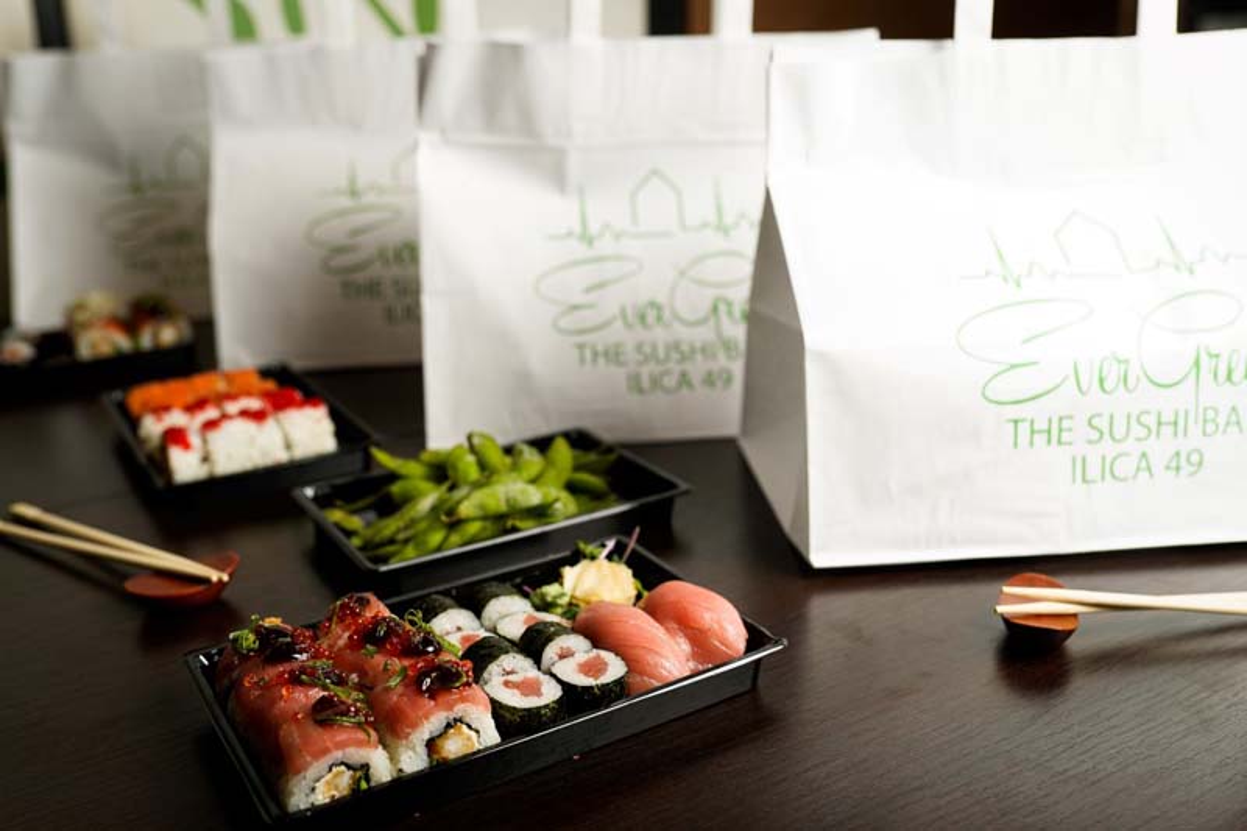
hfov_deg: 54.4
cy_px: 416
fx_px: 1212
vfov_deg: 37.8
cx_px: 624
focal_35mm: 35
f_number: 4
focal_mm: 35
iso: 100
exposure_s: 1/200
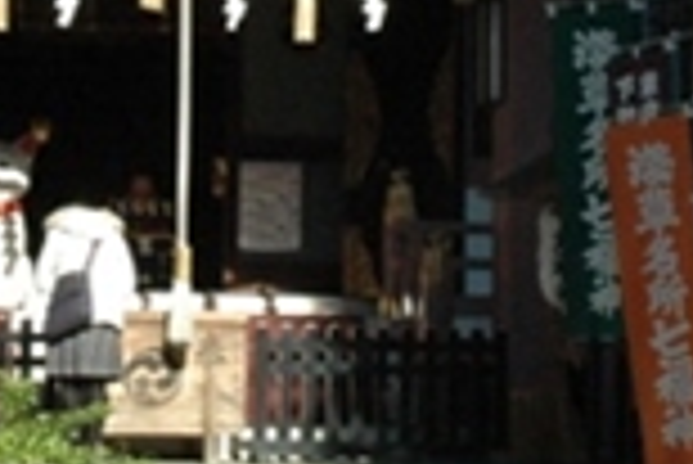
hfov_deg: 12.2
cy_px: -9
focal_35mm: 168
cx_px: 238
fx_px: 3238
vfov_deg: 8.1
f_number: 10
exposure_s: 1/400
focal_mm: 27
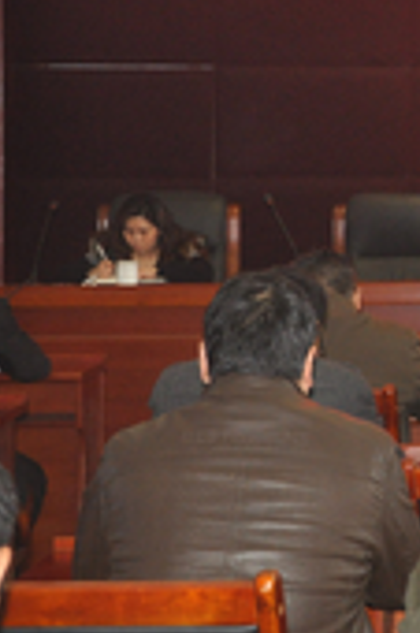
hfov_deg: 9.8
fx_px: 2315
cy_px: 153
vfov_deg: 15.5
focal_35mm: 132
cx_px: 781
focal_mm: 30
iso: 800
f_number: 4.2
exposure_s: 1/125
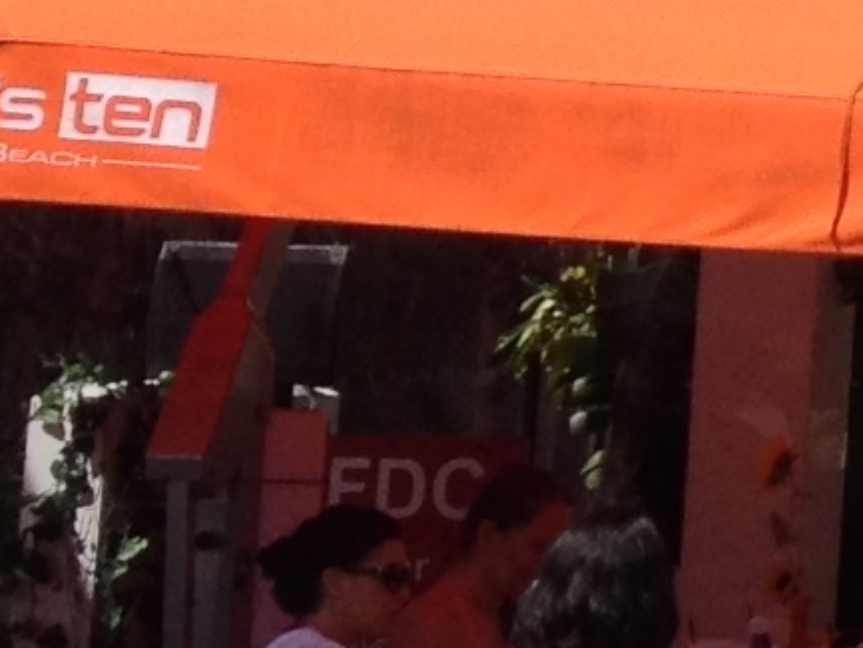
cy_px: -622
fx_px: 6584
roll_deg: -0.7
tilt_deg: +6.1
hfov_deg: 6.5
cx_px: 3071
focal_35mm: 264
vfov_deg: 5.5
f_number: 2.4
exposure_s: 1/1727
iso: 50
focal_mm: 4.28
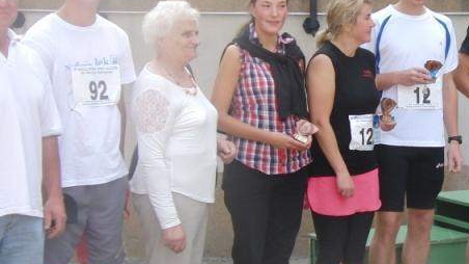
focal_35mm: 121
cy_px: 140
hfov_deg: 17.4
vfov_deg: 10.0
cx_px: 432
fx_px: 1504
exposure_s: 1/160
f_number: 3.3
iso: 100
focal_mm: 8.7
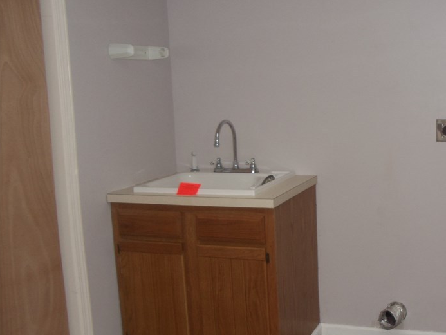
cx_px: 328
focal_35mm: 65
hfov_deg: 29.4
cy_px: 174
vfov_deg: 22.6
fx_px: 838
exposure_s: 1/30
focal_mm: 6
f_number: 3.5
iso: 100
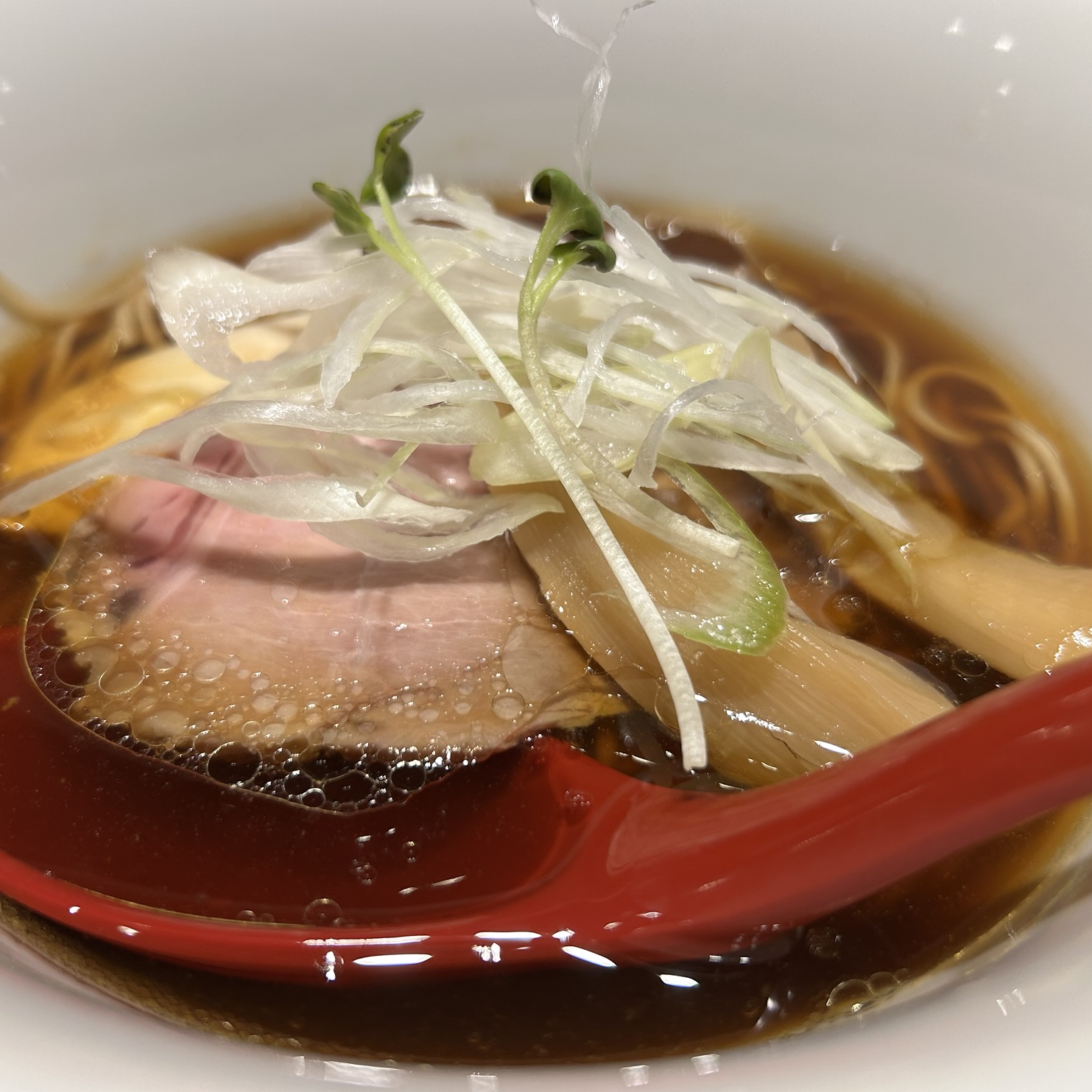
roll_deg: +0.9
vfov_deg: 52.5
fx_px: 1106
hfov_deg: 52.5
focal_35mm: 31
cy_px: 543
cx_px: 501
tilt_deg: -42.5
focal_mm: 5.7
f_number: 1.5
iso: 40
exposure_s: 1/152
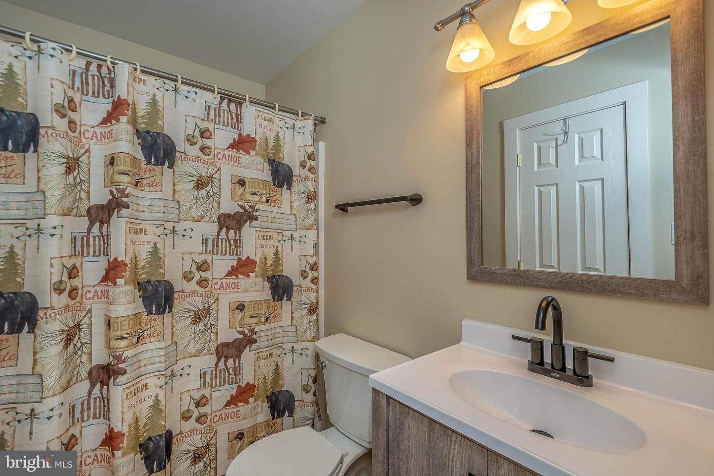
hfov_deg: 100.4
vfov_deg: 77.3
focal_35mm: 15
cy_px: 238
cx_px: 357
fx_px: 297
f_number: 6.3
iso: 320
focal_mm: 10
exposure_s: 1/200
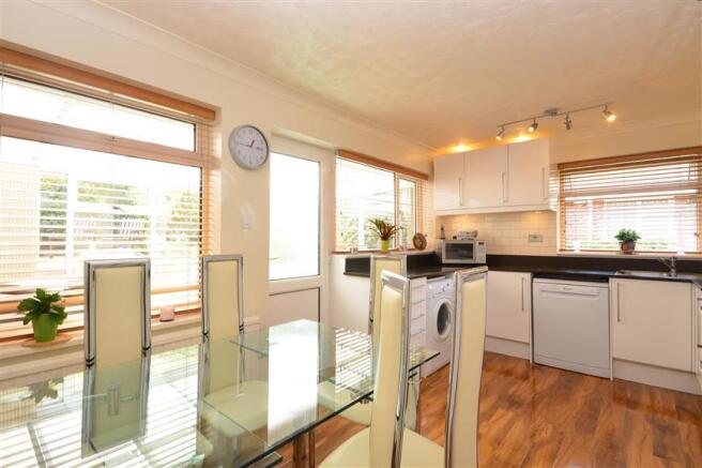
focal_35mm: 16
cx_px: 351
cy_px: 234
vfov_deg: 72.0
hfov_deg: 95.0
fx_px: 322
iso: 200
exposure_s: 1/4
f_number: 11
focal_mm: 11
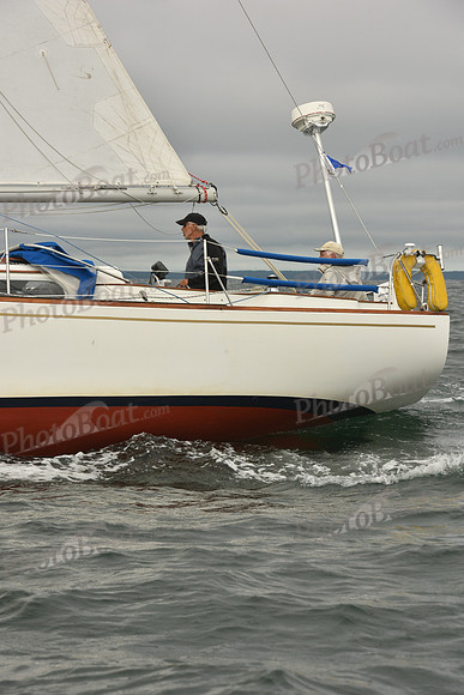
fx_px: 2318
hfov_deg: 11.4
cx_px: 232
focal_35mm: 120
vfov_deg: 17.1
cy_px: 348
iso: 320
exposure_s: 1/800
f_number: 10
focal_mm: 120
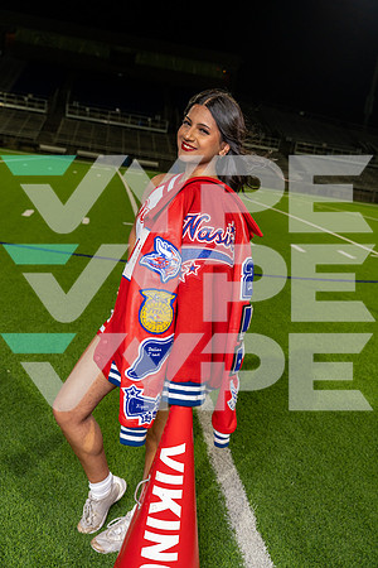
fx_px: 535
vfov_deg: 55.8
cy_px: 284
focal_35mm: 34
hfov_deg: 38.9
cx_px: 189
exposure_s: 1/250
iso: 640
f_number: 4.5
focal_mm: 34
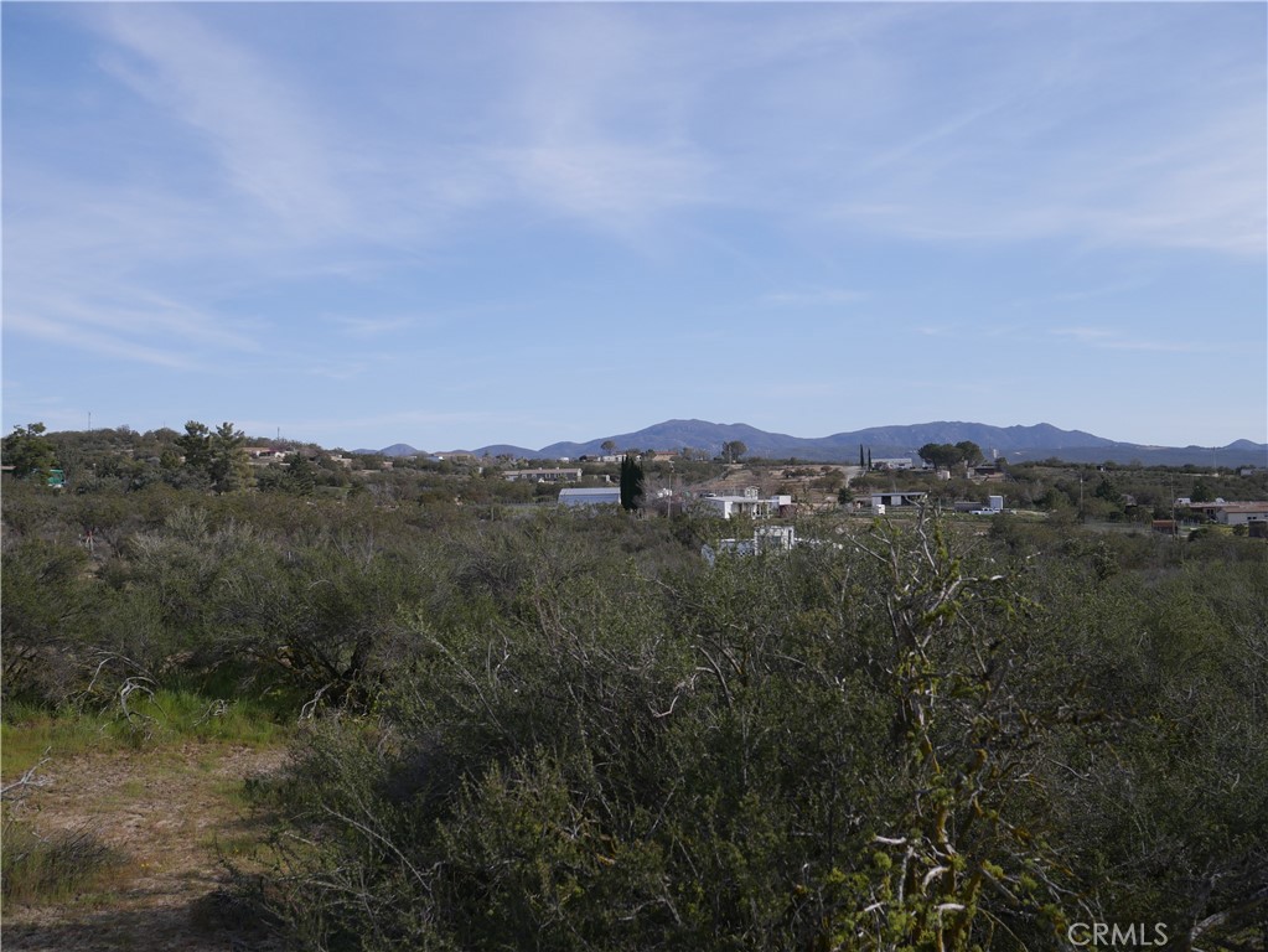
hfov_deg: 49.0
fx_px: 1392
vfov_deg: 37.7
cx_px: 634
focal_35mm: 38
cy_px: 476
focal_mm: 19
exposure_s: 1/1000
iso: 200
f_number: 5.5
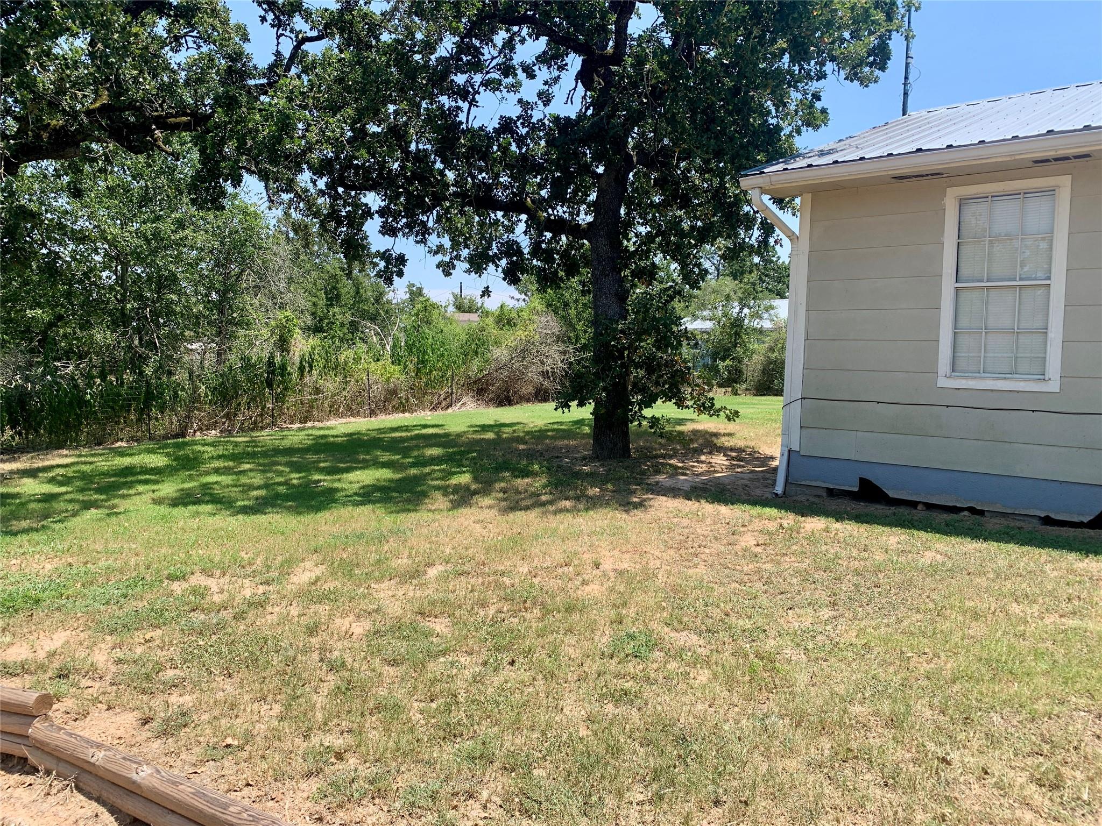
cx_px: 551
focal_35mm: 26
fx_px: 828
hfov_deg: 67.3
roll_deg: -1.2
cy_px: 413
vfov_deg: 53.1
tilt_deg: -5.6
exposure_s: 1/1111
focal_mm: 4.25
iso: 25
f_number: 1.8
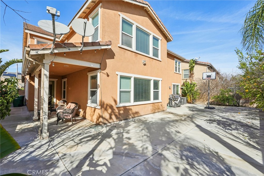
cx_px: 132
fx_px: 117
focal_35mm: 16
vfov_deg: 73.7
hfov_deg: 96.8
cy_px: 88
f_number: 8
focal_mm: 16
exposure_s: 1/1000
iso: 400
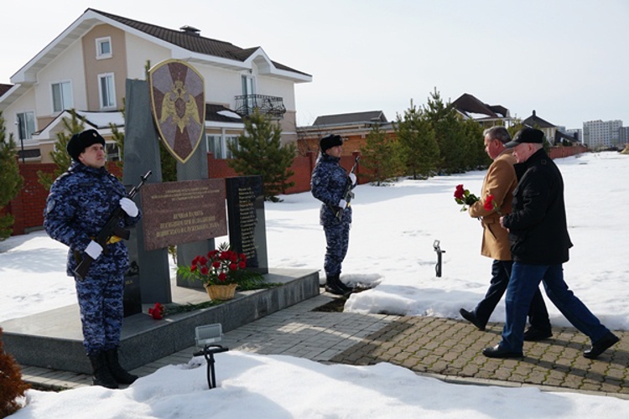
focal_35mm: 39
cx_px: 314
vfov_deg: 34.2
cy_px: 210
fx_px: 681
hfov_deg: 49.6
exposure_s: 1/640
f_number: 5.6
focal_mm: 26
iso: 100
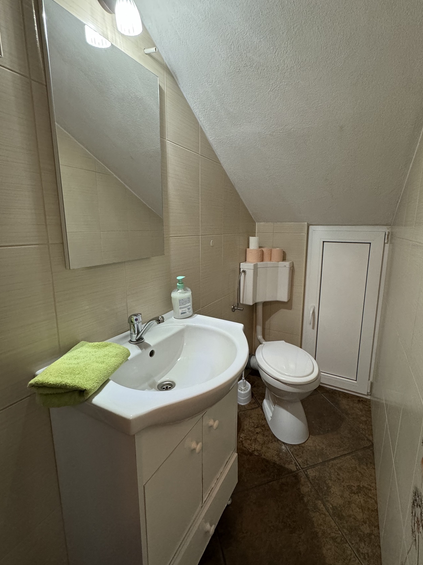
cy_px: 271
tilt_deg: -9.8
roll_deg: -0.6
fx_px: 261
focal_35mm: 16
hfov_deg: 78.0
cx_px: 229
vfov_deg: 94.5
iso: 400
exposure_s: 1/50
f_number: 2.2
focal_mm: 2.22
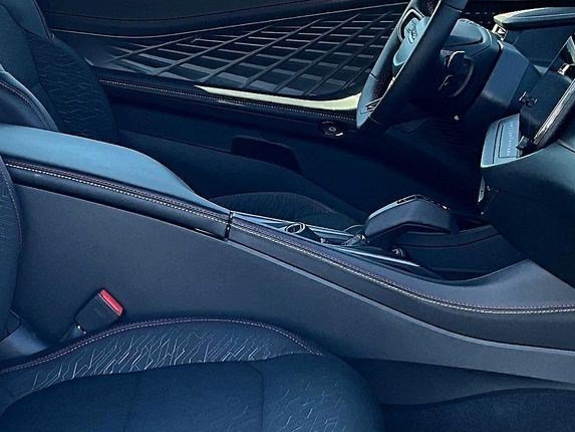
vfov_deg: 18.2
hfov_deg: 23.4
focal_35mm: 81
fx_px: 1346
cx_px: 48
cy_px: 186
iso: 20
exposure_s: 1/122
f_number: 1.8
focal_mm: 3
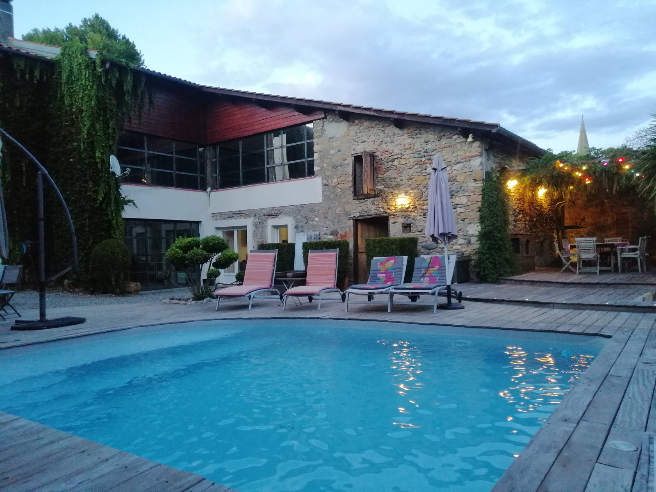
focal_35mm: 27
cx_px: 328
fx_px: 512
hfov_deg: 65.3
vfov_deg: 51.4
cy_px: 246
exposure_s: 1/50
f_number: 1.8
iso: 500
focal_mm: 3.95
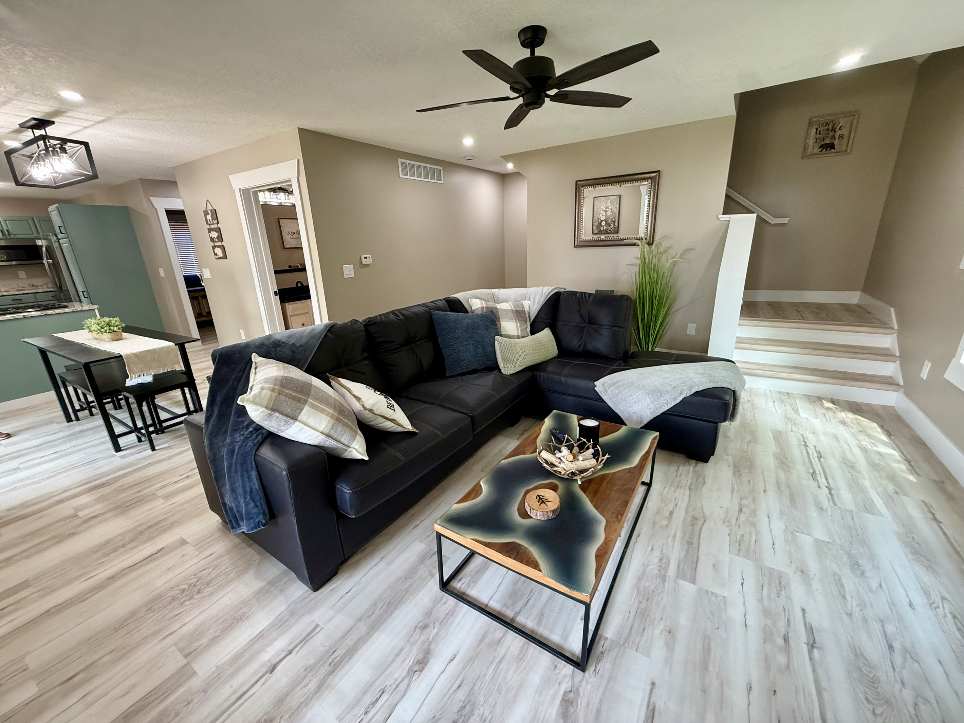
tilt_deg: -17.5
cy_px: 362
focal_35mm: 14
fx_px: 390
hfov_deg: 102.1
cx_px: 482
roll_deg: +2.5
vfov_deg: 85.7
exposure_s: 1/60
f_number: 2.2
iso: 250
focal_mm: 2.22
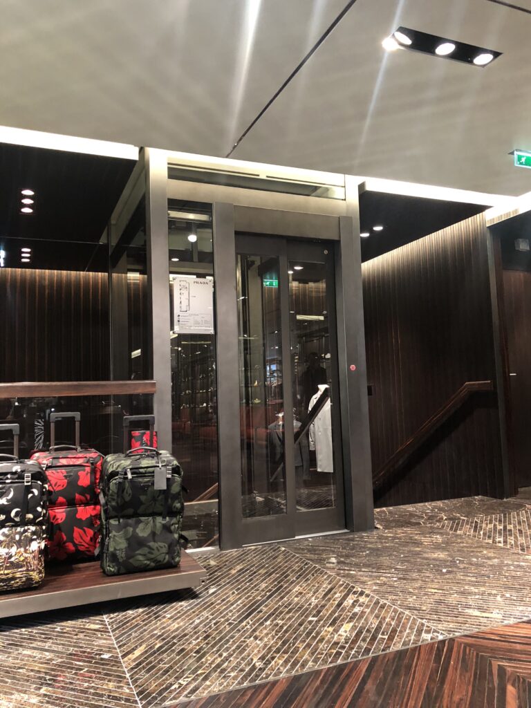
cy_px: 354
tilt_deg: +5.1
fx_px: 593
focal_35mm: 29
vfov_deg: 61.7
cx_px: 266
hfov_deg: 48.2
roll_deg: +1.5
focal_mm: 3.99
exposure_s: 1/13
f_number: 1.8
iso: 100
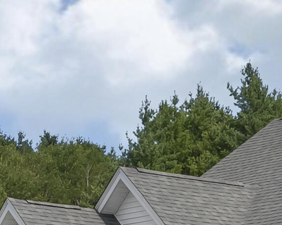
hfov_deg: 10.6
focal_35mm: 171
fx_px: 1426
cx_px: 503
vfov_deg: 8.8
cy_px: 327
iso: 320
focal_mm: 35
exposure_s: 1/250
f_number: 11
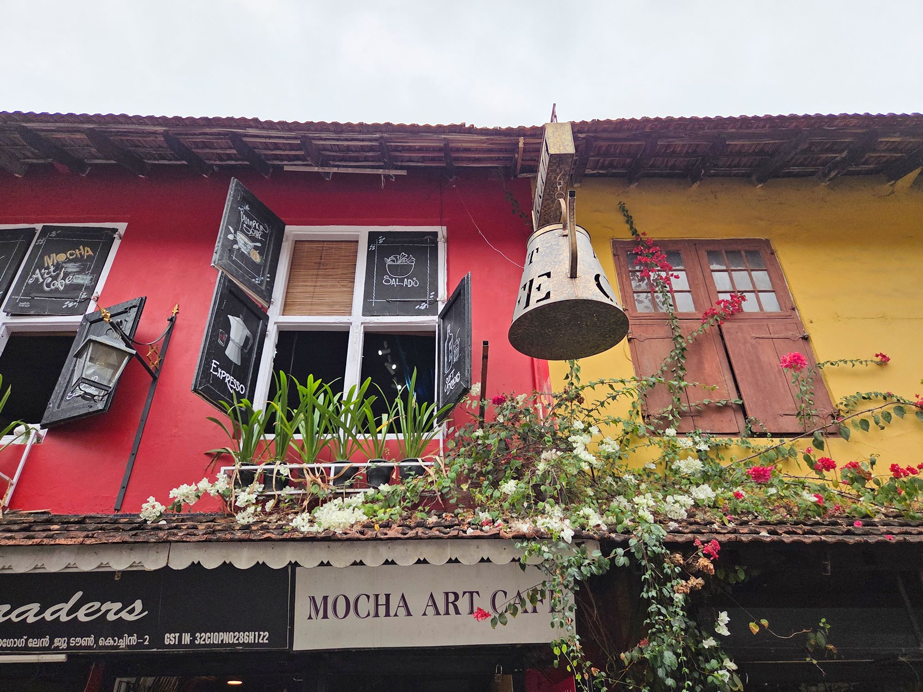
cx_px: 462
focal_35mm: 23
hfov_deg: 73.9
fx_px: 613
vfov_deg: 58.9
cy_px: 346
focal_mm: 5.4
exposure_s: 1/3829
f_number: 1.8
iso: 80
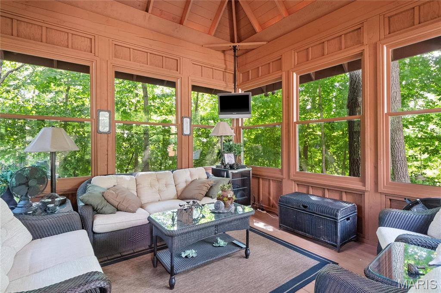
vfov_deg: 67.3
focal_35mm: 18
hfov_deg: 90.0
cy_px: 146
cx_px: 220
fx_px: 220
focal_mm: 9
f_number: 7.1
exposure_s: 1/4
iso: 800
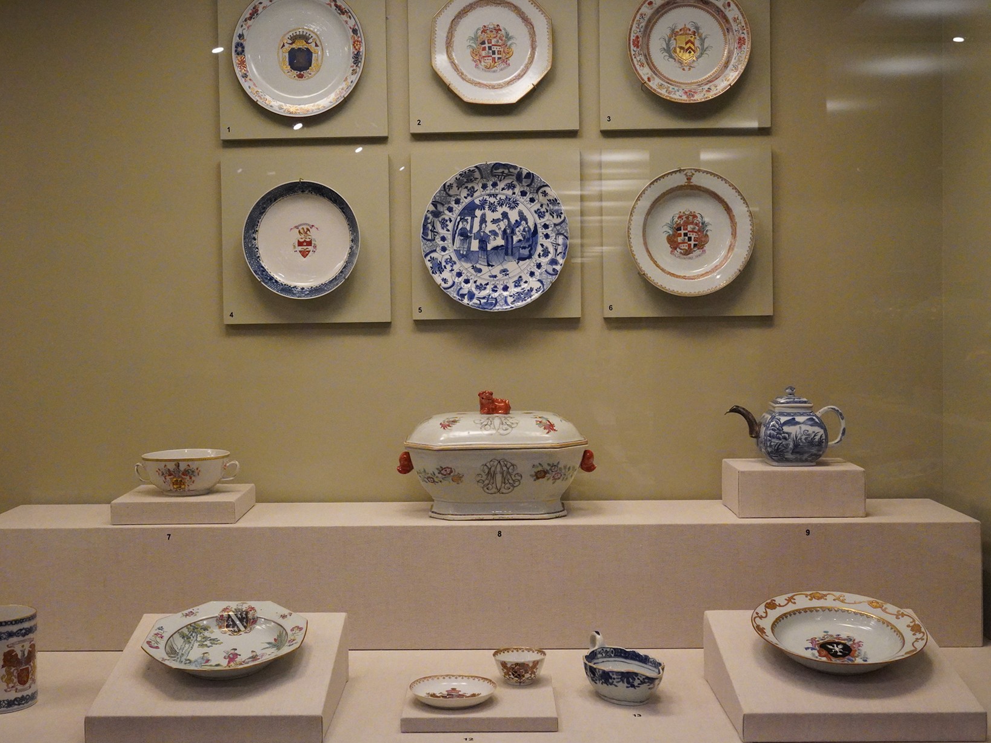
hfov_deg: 46.8
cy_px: 356
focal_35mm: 40
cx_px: 489
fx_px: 1145
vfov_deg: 35.9
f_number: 8
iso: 12800
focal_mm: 34
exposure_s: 1/100
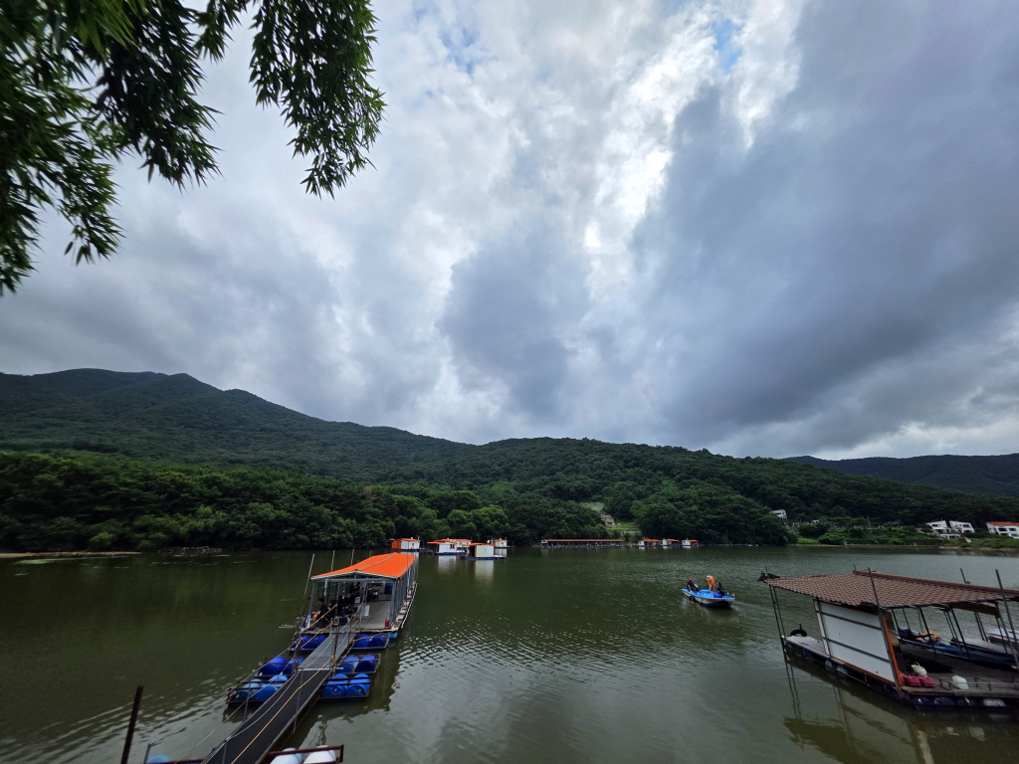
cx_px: 510
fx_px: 383
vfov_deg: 89.9
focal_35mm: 13
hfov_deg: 106.2
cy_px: 382
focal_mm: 2.2
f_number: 1.9
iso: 40
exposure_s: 1/3455
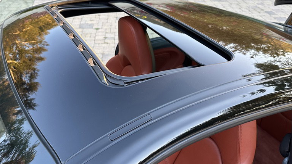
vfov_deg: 33.7
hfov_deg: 56.6
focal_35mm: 35
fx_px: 271
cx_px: 146
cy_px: 86
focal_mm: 6.86
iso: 200
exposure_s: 1/121
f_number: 1.78
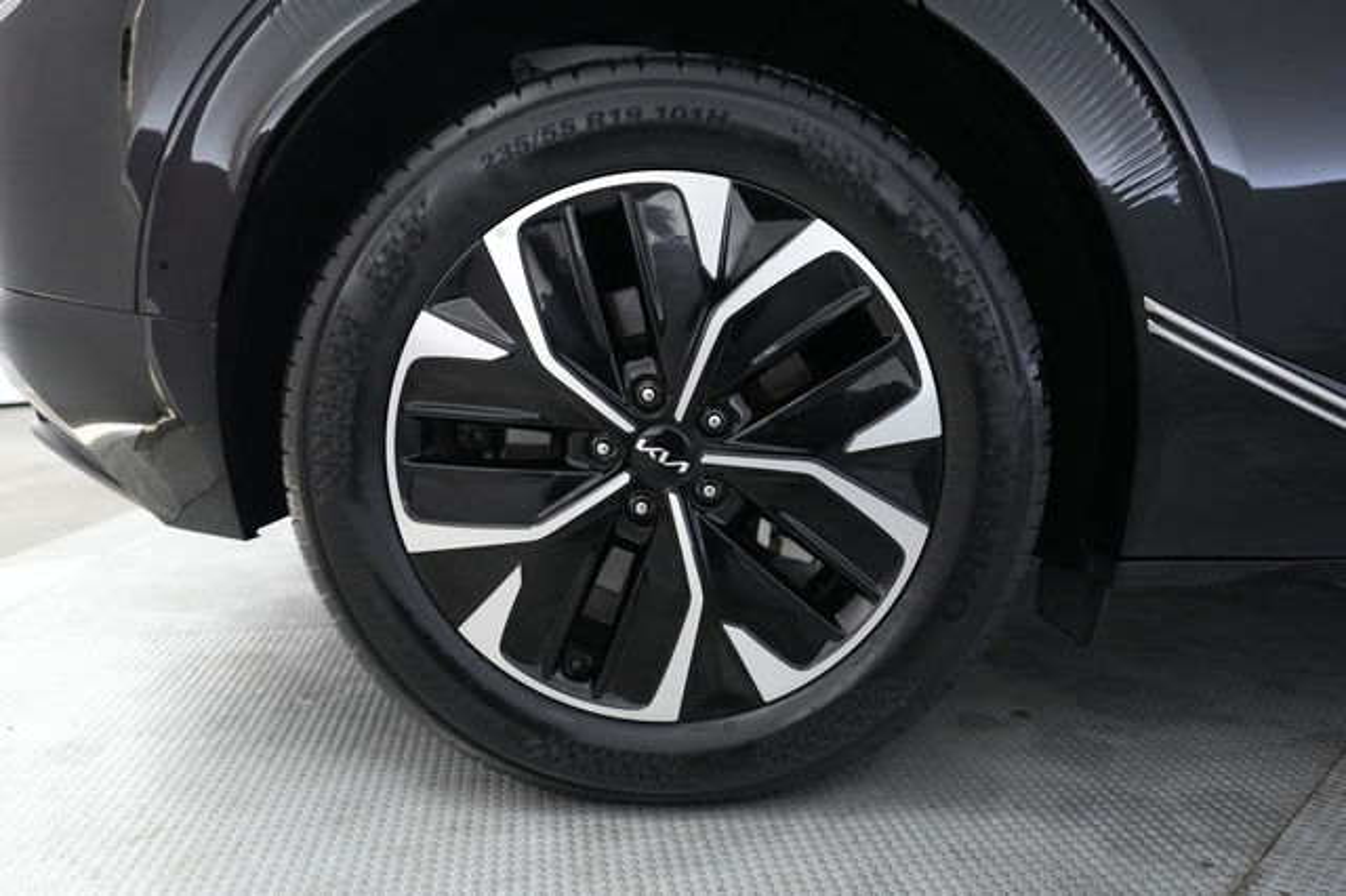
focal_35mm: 25
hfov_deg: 71.5
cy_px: 448
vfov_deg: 51.2
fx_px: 934
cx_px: 673
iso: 5000
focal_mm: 25
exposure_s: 1/160
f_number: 2.8
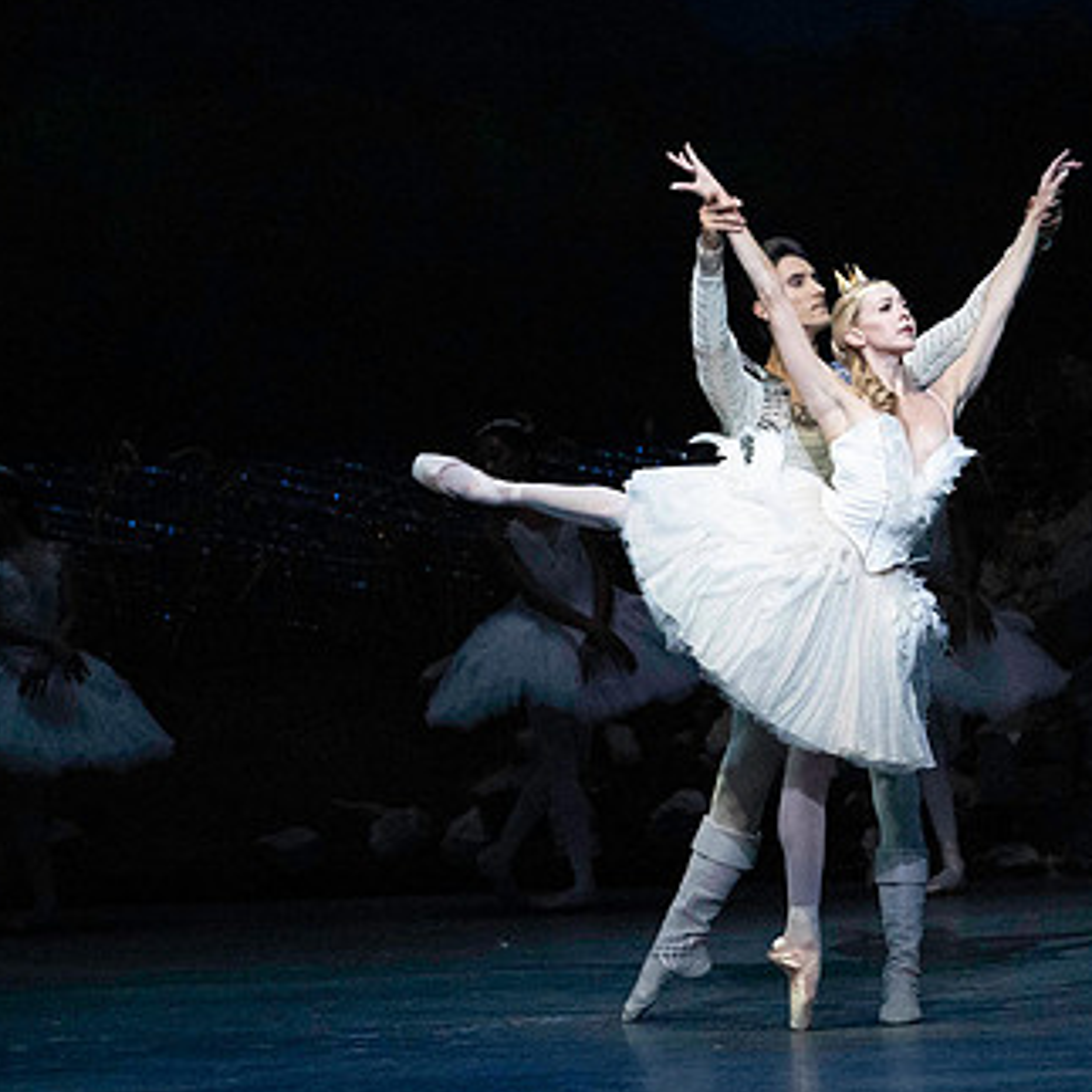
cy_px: 495
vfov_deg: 5.7
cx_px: 933
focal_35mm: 305
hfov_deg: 5.7
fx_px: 10886
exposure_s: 1/400
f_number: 5
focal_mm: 200
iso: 25600
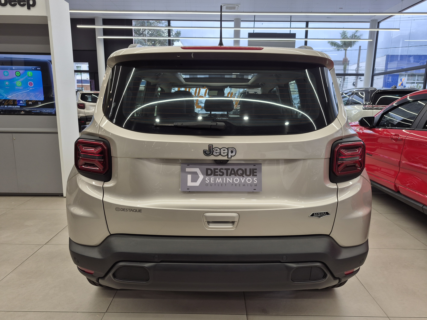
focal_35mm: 23
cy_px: 160
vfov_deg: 58.9
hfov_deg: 73.9
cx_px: 214
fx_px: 284
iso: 50
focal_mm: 5.4
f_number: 1.8
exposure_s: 1/120
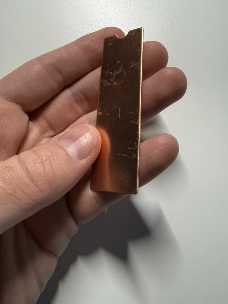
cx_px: 114
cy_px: 152
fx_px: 211
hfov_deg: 56.8
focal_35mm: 24
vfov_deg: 71.6
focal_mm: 2.22
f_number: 2.2
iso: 200
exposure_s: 1/99
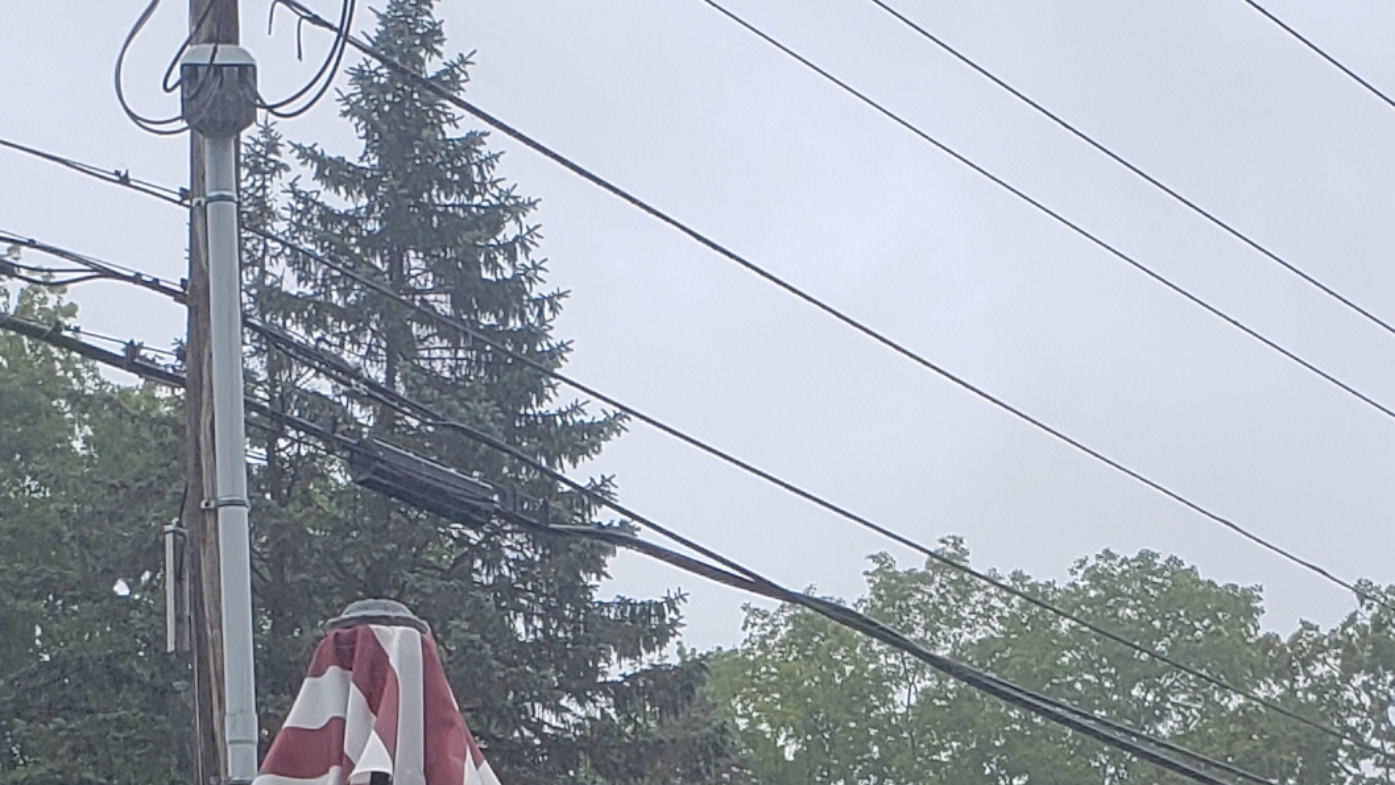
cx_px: 794
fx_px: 3995
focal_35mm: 108
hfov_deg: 19.8
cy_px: 1339
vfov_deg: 10.6
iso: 50
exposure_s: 1/215
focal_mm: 4.3
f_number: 2.4
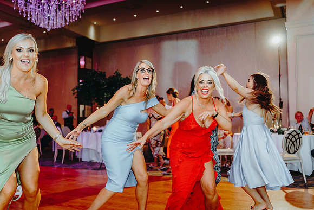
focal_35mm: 35
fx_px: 305
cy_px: 105
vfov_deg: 37.9
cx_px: 157
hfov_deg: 54.4
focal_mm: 35
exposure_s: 1/250
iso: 1250
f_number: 2
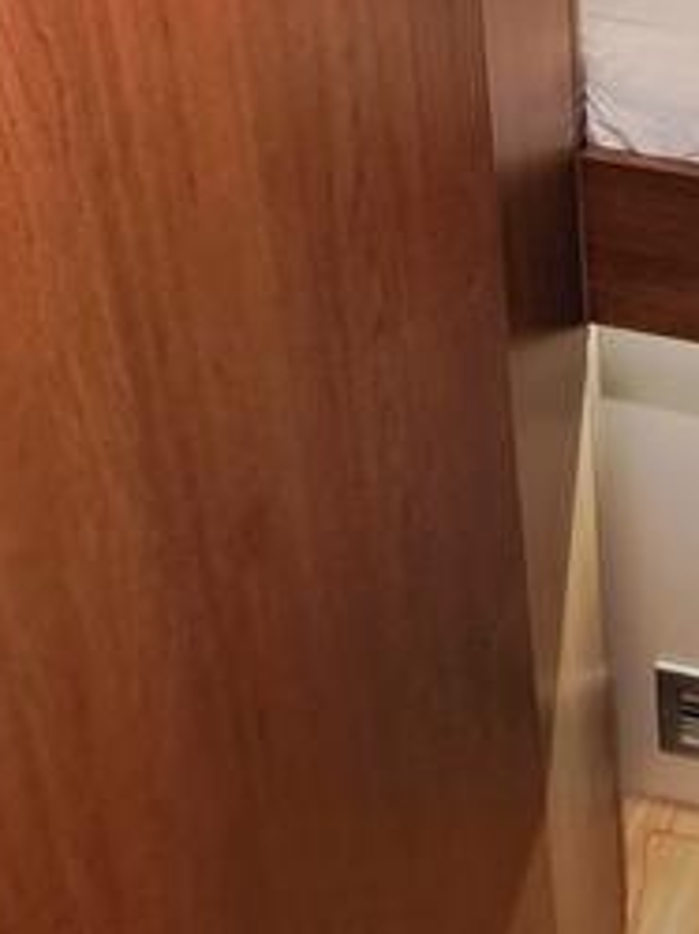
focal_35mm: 50
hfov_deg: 22.3
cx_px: 1125
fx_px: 1349
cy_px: -306
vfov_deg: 29.8
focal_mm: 1.74
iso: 200
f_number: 2.2
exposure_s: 1/30
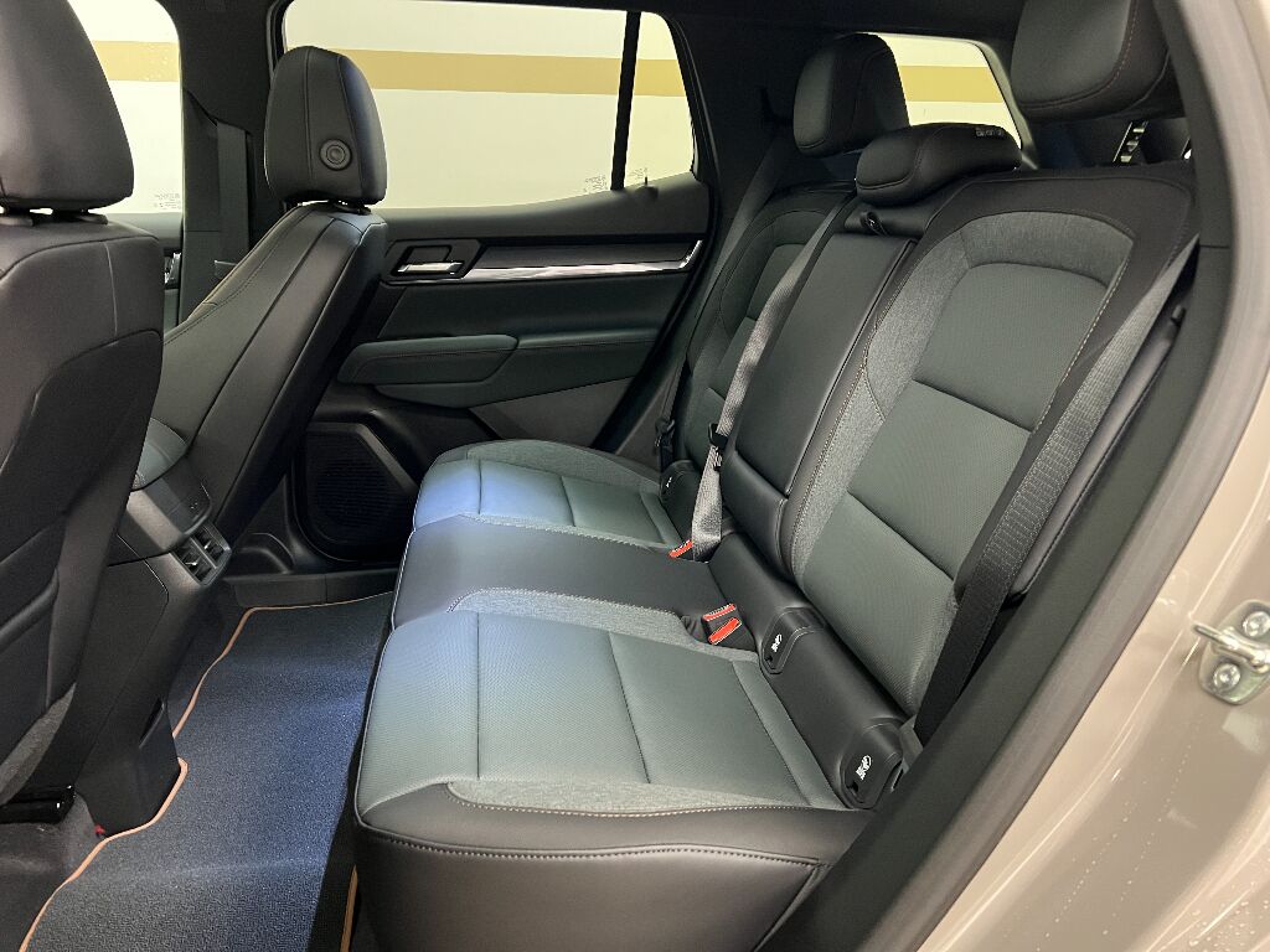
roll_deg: -0.7
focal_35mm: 26
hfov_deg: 67.3
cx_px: 635
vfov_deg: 53.1
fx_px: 954
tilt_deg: -15.5
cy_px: 476
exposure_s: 1/40
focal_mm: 5.7
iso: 640
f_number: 1.5
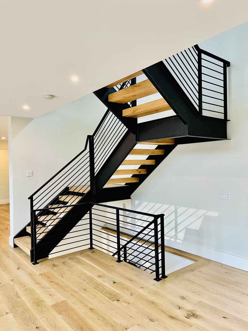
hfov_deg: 53.1
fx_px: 248
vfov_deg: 67.3
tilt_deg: -0.5
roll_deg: +1.1
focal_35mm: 26
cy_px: 166
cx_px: 124
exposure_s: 1/60
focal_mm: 5.1
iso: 80
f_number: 1.6
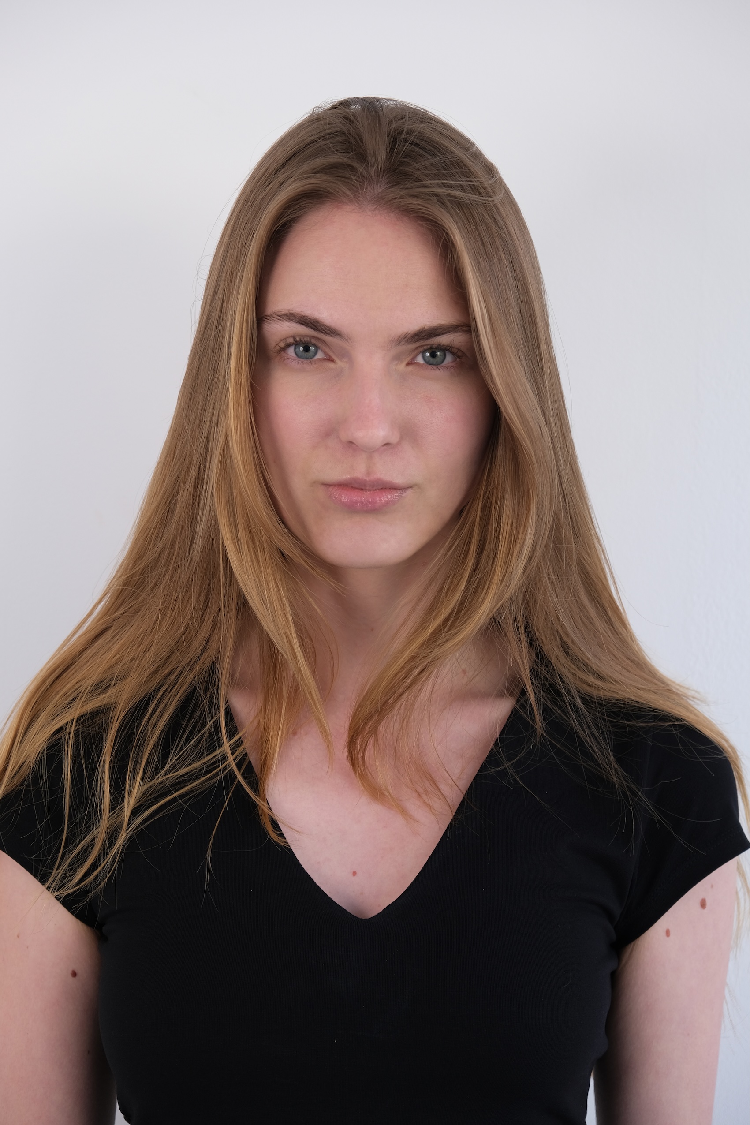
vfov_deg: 24.5
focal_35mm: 83
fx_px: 2593
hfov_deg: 16.5
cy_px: 562
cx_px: 375
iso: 320
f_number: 4
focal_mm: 55
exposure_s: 1/125
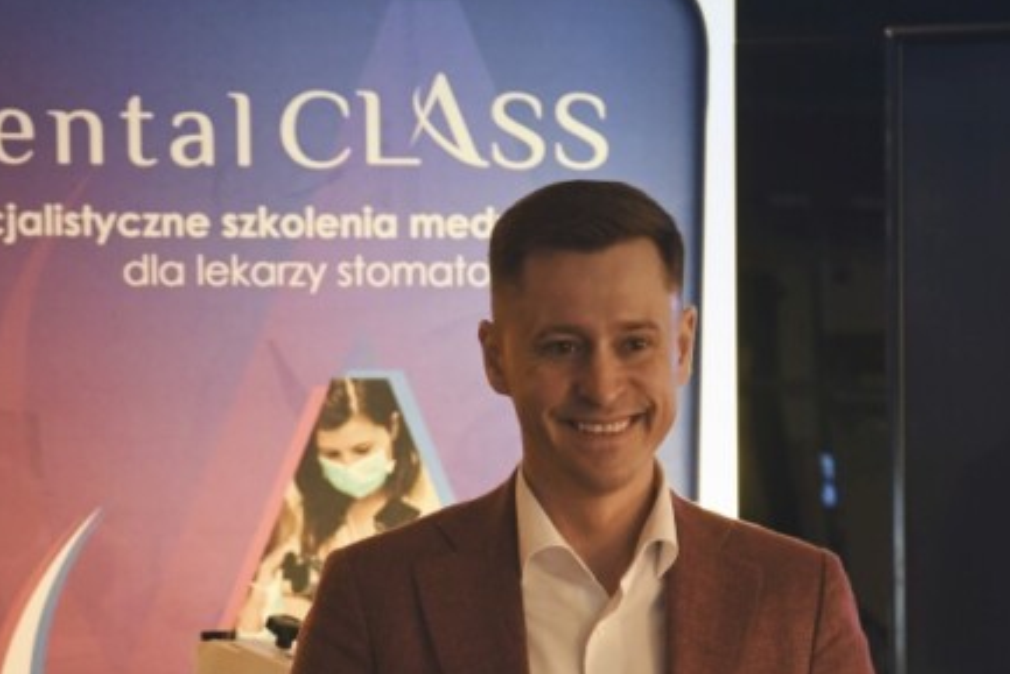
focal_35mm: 194
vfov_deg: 7.1
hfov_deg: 10.6
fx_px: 5444
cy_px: 597
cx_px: 404
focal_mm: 70
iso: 3200
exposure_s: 1/60
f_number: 5.6
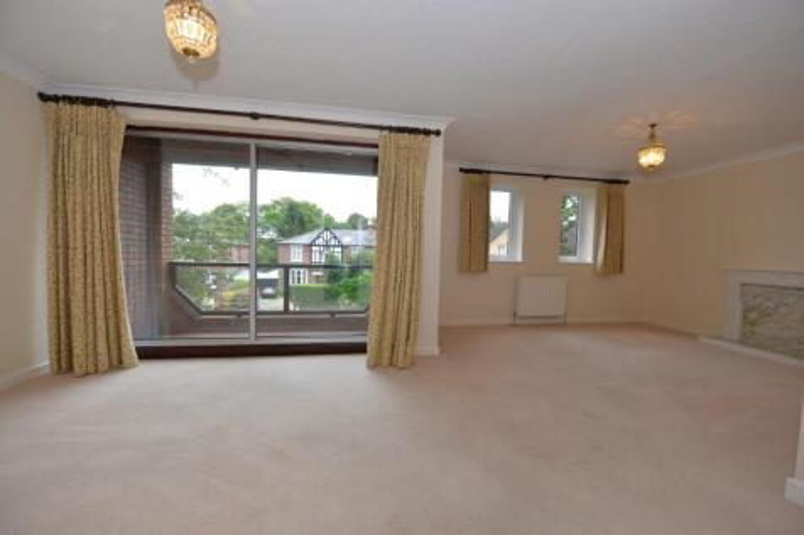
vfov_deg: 81.2
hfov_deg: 104.3
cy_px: 268
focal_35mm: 14
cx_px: 402
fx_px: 313
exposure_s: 1/80
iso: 200
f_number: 4.5
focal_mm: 14
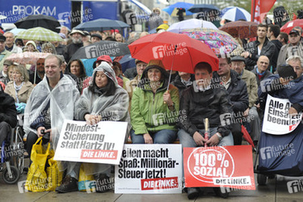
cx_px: 152
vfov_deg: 14.9
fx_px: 774
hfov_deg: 22.1
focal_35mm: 92
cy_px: 101
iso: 640
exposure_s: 1/250
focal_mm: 92
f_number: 4
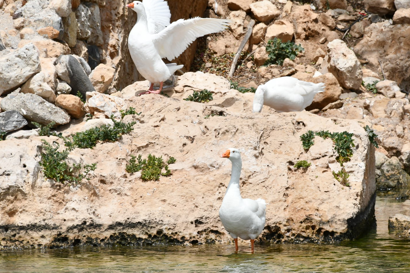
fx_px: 3416
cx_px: 209
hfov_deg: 6.9
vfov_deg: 4.6
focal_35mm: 300
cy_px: 129
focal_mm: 175
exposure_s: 1/1000
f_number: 14
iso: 640
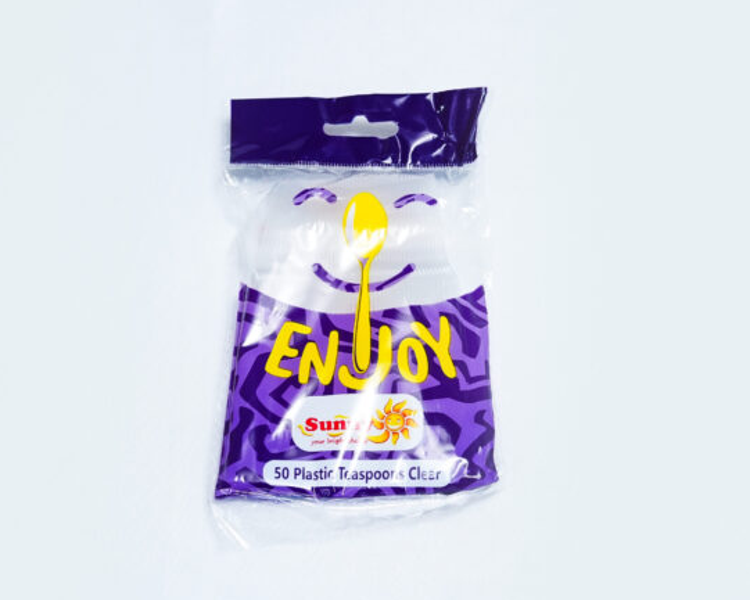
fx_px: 1887
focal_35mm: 85
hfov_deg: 22.5
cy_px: 299
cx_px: 366
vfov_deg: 18.1
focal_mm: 70
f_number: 9
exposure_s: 1/200
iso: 3200
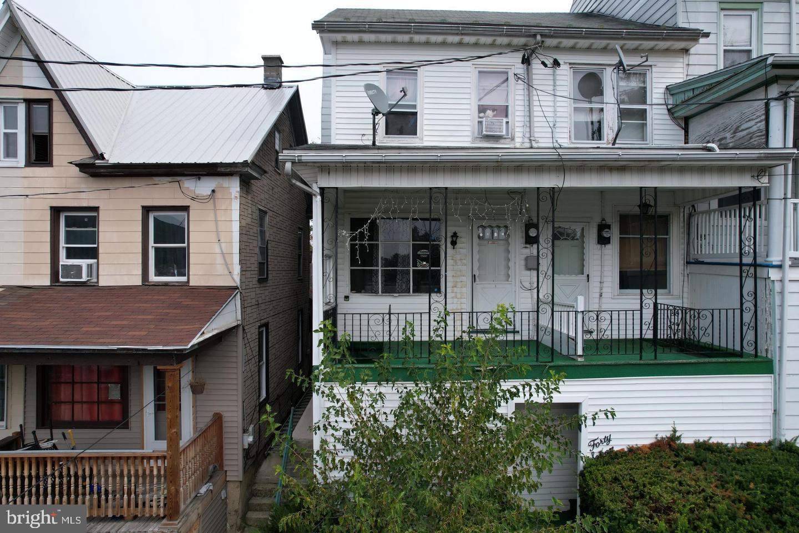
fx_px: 488
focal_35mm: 22
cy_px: 266
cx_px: 400
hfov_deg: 78.6
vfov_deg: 57.2
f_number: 2.8
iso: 110
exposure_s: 1/1000
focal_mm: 8.38
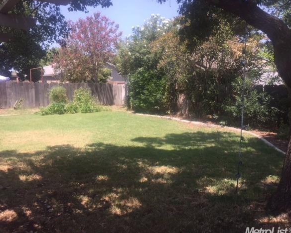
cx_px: 135
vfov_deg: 47.2
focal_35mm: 31
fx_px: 267
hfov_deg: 57.1
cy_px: 117
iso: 40
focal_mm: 4.15
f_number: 2.2
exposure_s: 1/898
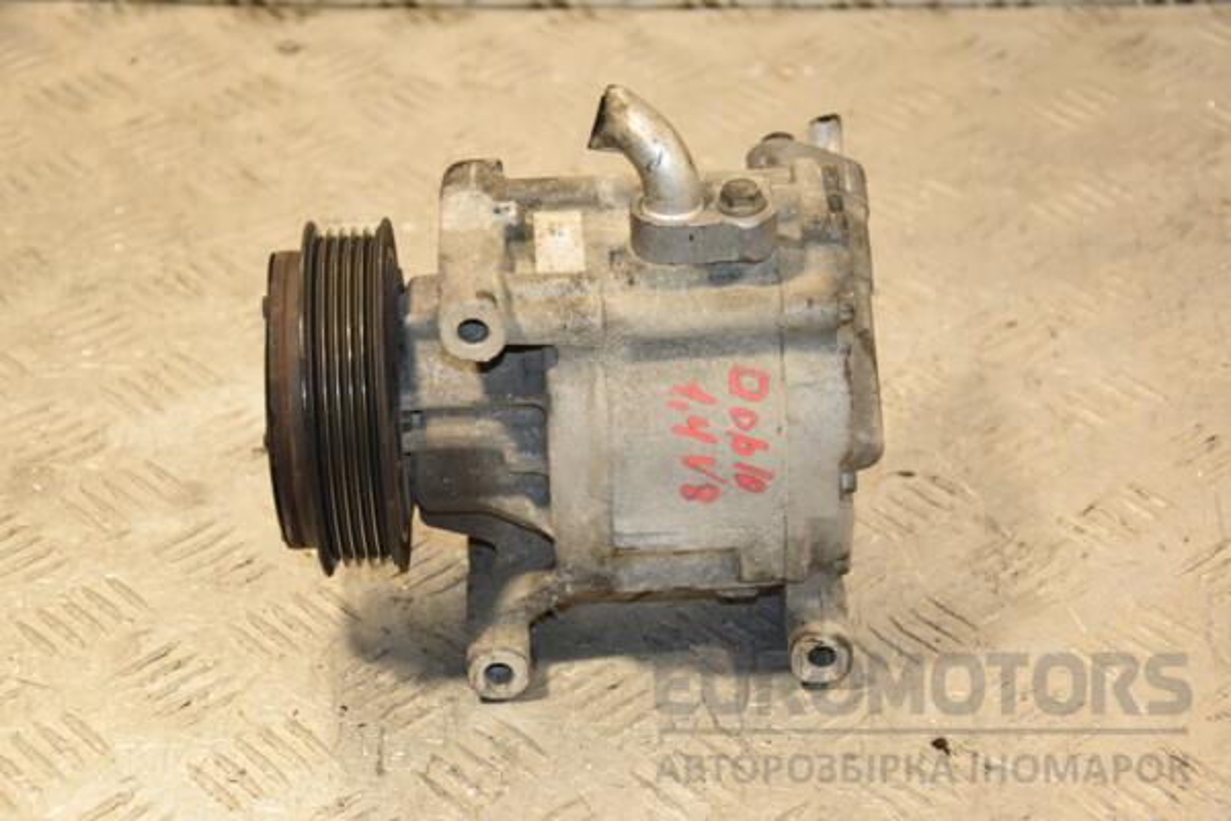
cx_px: 616
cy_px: 410
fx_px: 3180
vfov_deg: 14.7
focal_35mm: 93
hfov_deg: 21.9
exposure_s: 1/125
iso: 800
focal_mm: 62
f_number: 5.3
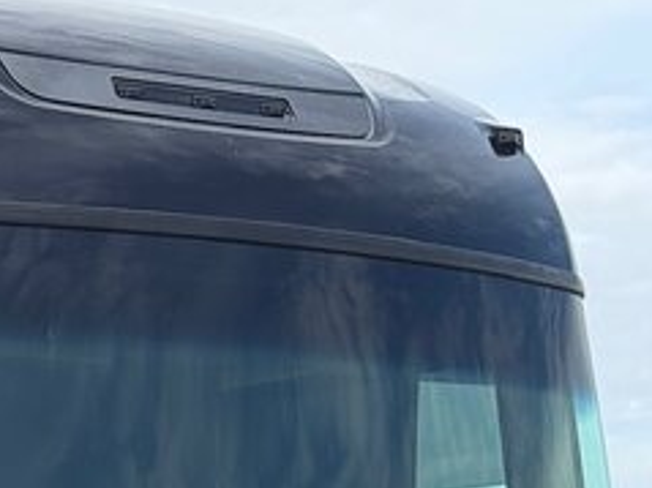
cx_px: -396
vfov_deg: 9.0
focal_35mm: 161
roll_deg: +0.3
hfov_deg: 11.6
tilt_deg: +1.5
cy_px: 717
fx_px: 3031
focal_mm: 6.76
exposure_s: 1/2577
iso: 100
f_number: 1.78
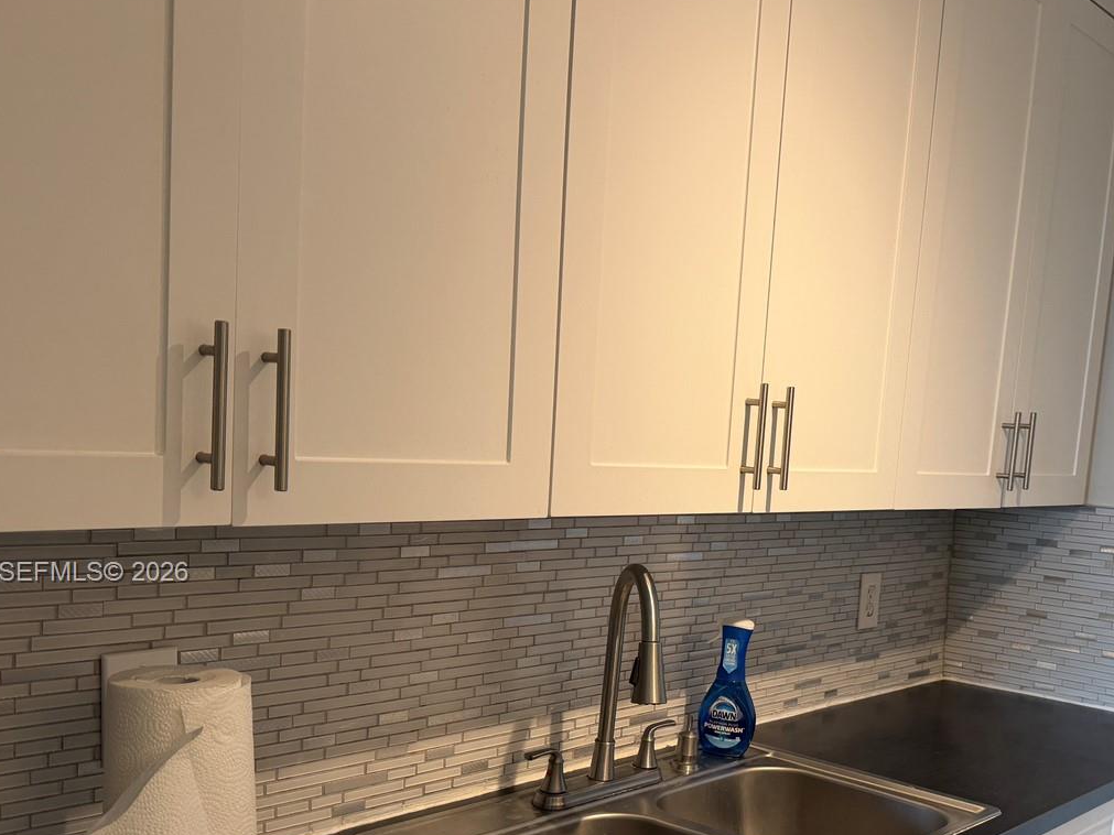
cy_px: 574
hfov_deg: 48.3
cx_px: 727
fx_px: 1223
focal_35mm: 38
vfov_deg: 37.2
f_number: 1.78
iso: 80
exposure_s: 1/120
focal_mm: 6.76
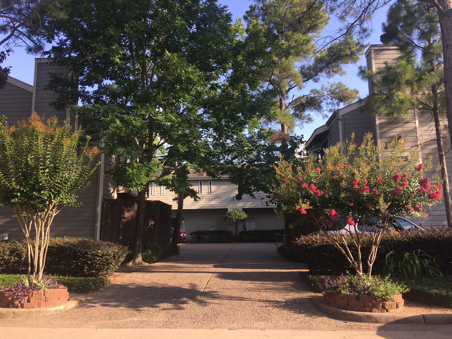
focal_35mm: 29
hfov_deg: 61.7
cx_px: 226
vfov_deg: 48.2
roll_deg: +0.2
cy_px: 170
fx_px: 379
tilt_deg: +10.1
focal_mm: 4.15
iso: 25
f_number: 2.2
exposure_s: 1/392
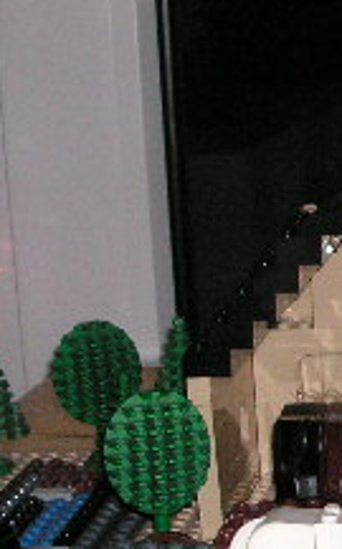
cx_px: 659
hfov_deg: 10.2
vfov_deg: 17.5
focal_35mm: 119
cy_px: 367
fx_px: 1781
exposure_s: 1/45
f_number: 3.3
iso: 160
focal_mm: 6.3
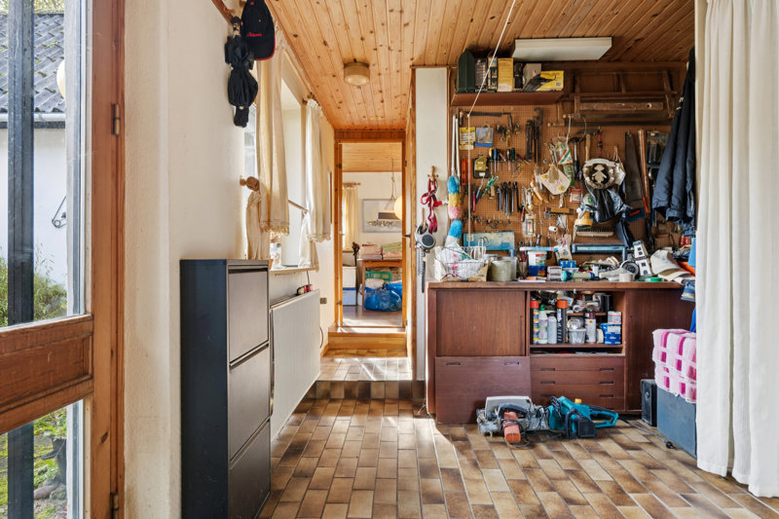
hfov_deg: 77.3
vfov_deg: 56.1
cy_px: 260
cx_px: 390
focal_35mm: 22
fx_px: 487
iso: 200
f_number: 8
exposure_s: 1/6
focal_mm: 15
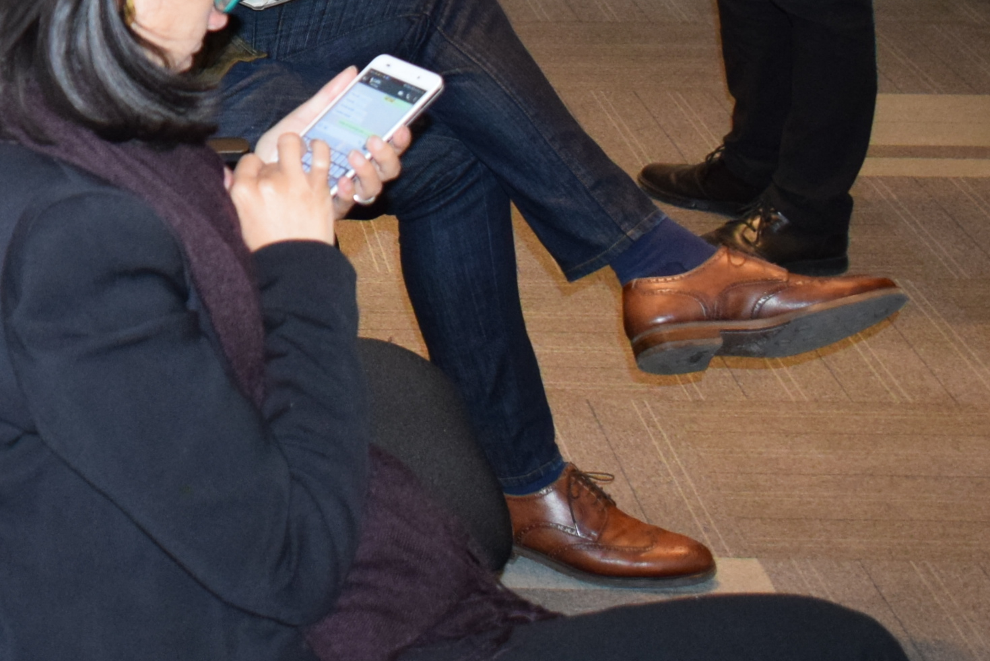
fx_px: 2903
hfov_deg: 17.9
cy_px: -195
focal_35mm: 106
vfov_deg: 12.6
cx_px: -350
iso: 1600
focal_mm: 23
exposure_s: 1/60
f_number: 3.8
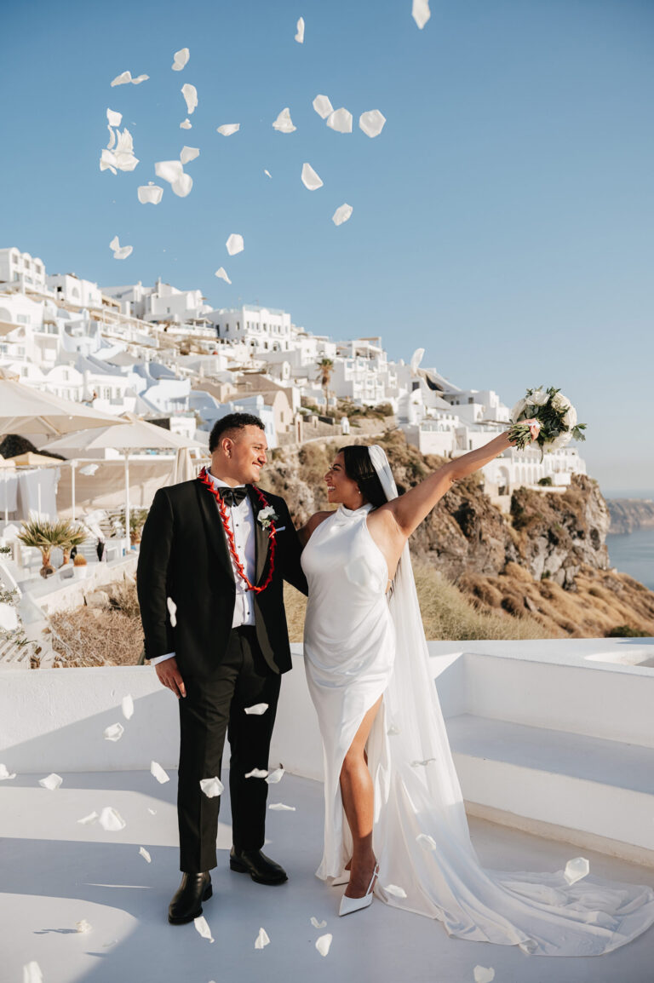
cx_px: 327
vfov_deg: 50.7
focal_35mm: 38
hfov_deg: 35.0
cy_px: 492
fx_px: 1037
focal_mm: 38
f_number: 4
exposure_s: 1/1600
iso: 100
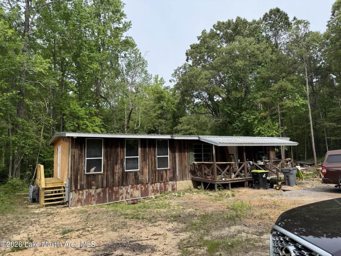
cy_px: 128
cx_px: 170
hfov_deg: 71.6
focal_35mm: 24
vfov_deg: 56.8
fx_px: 236
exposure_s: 1/1261
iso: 80
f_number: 1.78
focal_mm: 6.76
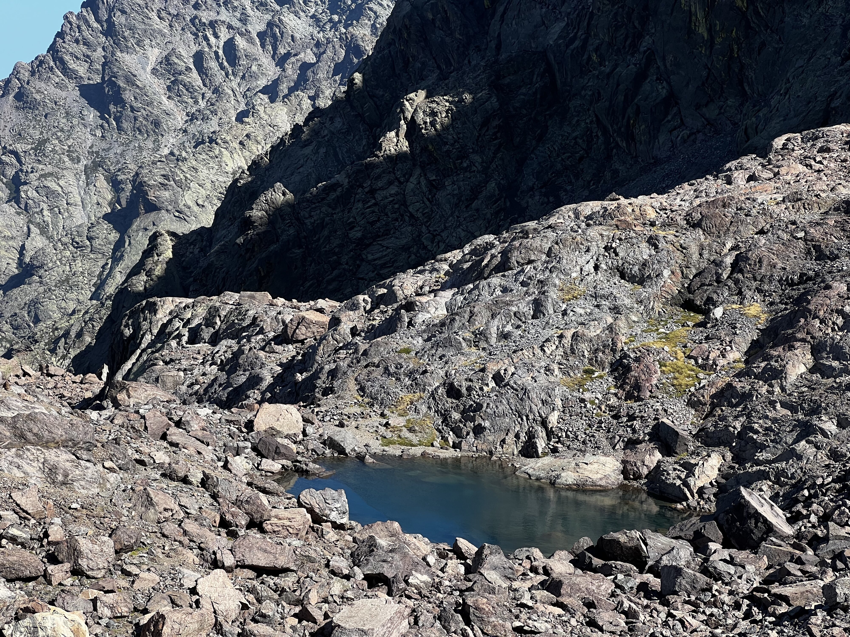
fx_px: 1891
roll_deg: -2.0
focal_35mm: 77
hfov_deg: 25.3
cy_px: 318
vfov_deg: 19.1
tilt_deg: -6.9
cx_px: 425
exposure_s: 1/536
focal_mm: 9
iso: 32
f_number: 2.8
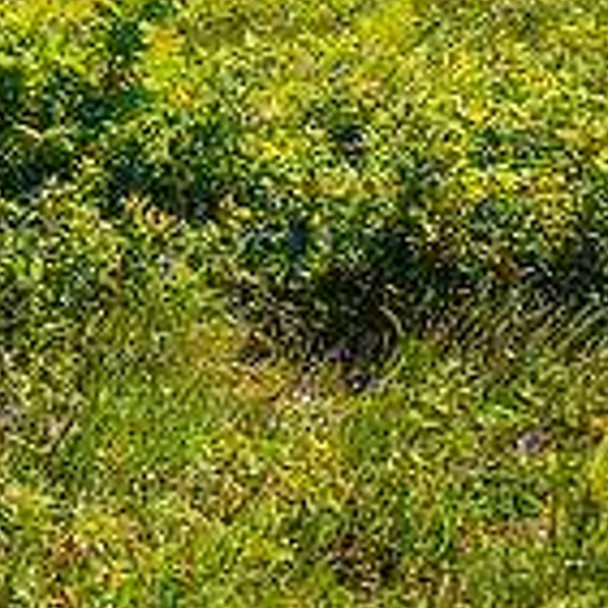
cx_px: -487
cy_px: 9
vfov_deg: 28.8
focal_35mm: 56
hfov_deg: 20.9
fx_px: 1113
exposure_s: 1/640
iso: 100
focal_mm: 16
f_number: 5
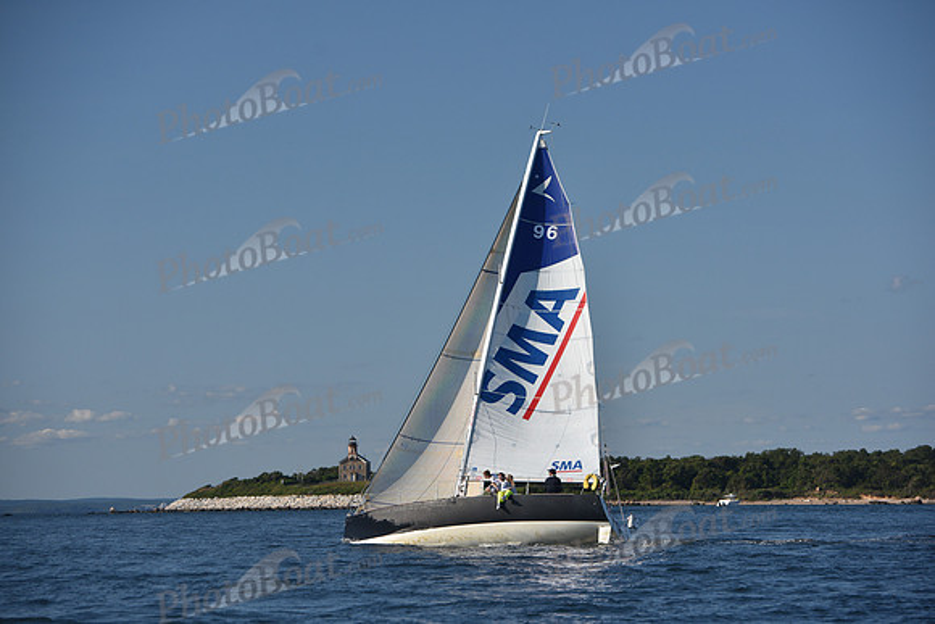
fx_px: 3013
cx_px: 468
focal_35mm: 116
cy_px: 312
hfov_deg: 17.6
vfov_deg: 11.8
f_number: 4.5
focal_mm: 116
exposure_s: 1/1600
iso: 250
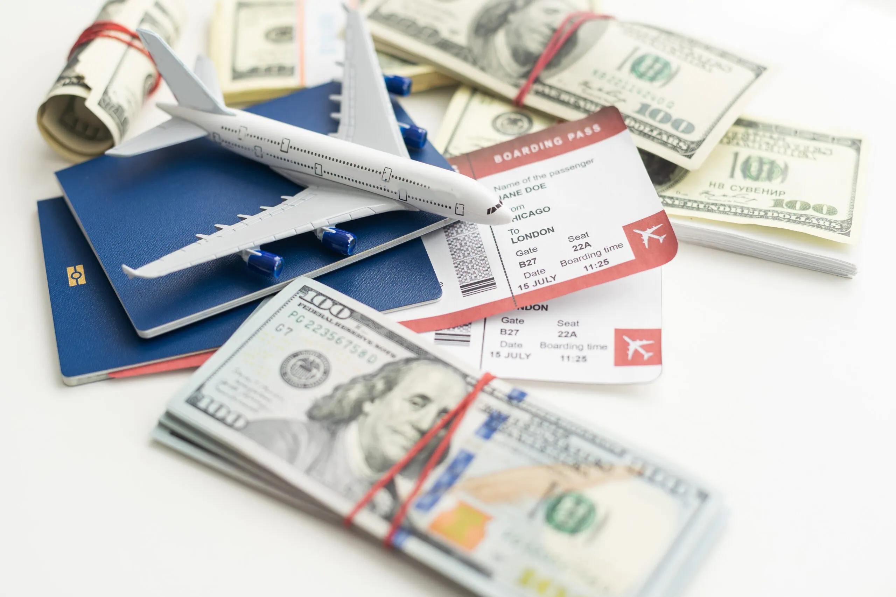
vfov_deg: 27.0
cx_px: 448
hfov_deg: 39.6
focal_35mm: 50
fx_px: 1244
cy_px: 298
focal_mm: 50
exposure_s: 1/100
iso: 100
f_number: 2.8
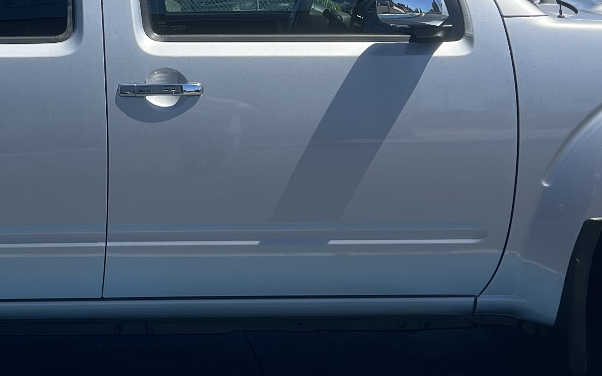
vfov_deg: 14.8
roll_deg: +3.2
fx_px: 1411
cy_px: -60
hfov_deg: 23.6
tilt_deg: -0.1
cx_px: 91
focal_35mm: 86
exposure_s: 1/3831
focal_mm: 5.7
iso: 50
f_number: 1.5
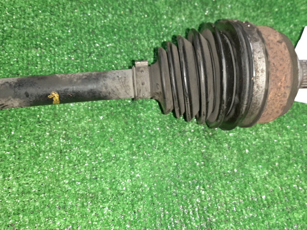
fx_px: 302
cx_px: 195
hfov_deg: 53.2
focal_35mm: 34
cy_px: 86
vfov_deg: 41.5
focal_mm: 3.93
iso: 191
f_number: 1.7
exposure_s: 1/25
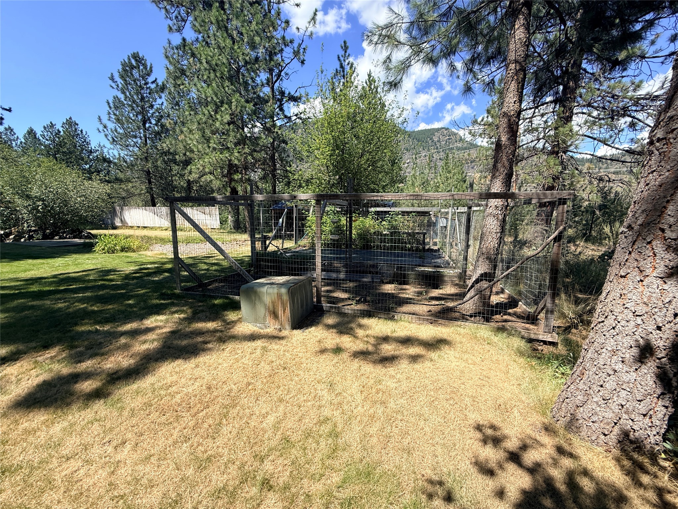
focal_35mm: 14
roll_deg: +0.6
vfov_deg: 85.7
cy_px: 254
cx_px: 339
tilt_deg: -7.9
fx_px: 274
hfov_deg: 102.1
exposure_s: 1/734
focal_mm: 2.22
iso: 50
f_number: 2.2
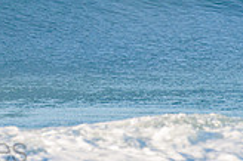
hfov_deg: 1.2
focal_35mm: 1772
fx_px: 11949
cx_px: -87
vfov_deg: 0.8
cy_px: -95
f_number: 5.6
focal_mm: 500
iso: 320
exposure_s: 1/1600
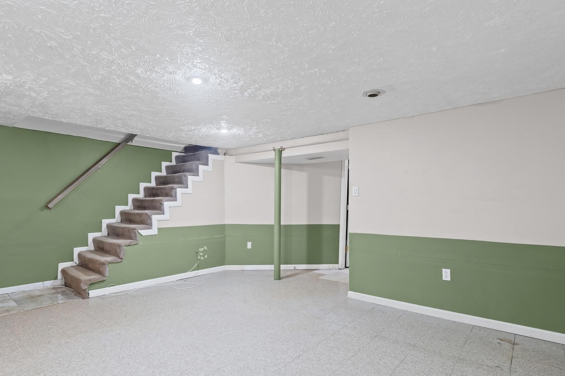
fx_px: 314
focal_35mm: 20
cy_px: 208
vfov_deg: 61.8
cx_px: 259
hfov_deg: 83.8
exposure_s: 1/13
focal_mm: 16
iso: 2000
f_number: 7.1
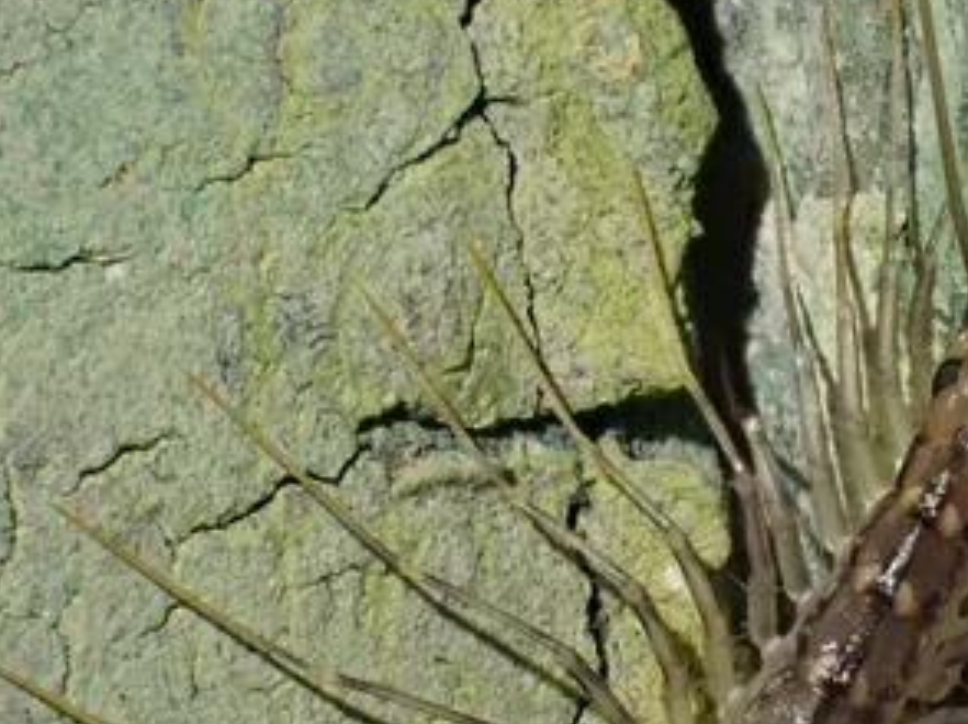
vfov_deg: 6.8
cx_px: 840
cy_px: 635
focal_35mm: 218
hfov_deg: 9.1
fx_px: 6091
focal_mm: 18
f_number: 6.3
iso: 1000
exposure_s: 1/100
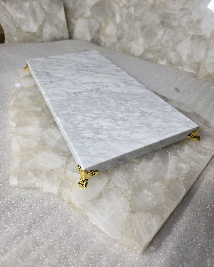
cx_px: 107
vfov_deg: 70.2
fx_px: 190
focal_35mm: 24
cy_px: 126
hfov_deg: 58.8
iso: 16
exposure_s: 1/100
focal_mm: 6.3
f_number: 1.7
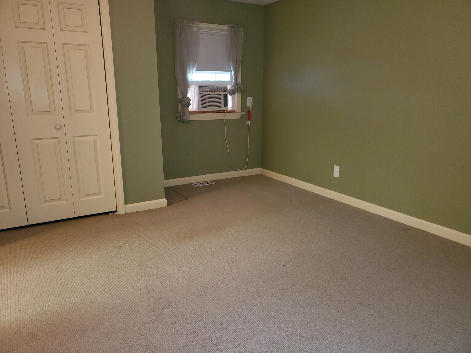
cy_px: 176
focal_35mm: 26
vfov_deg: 53.1
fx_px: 354
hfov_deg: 67.3
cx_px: 236
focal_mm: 4.3
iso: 125
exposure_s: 1/19
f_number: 1.5
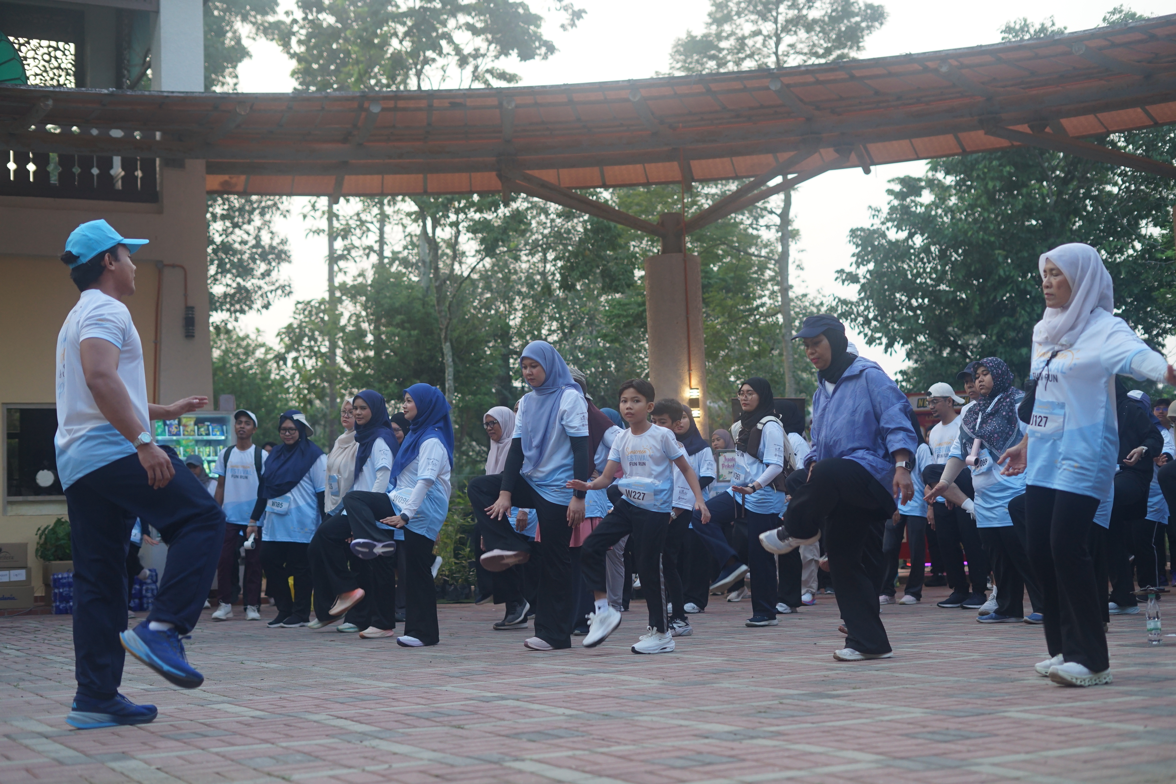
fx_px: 1633
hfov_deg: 39.6
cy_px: 392
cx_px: 588
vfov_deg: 27.0
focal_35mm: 50
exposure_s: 1/200
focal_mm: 50
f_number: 2.8
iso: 640
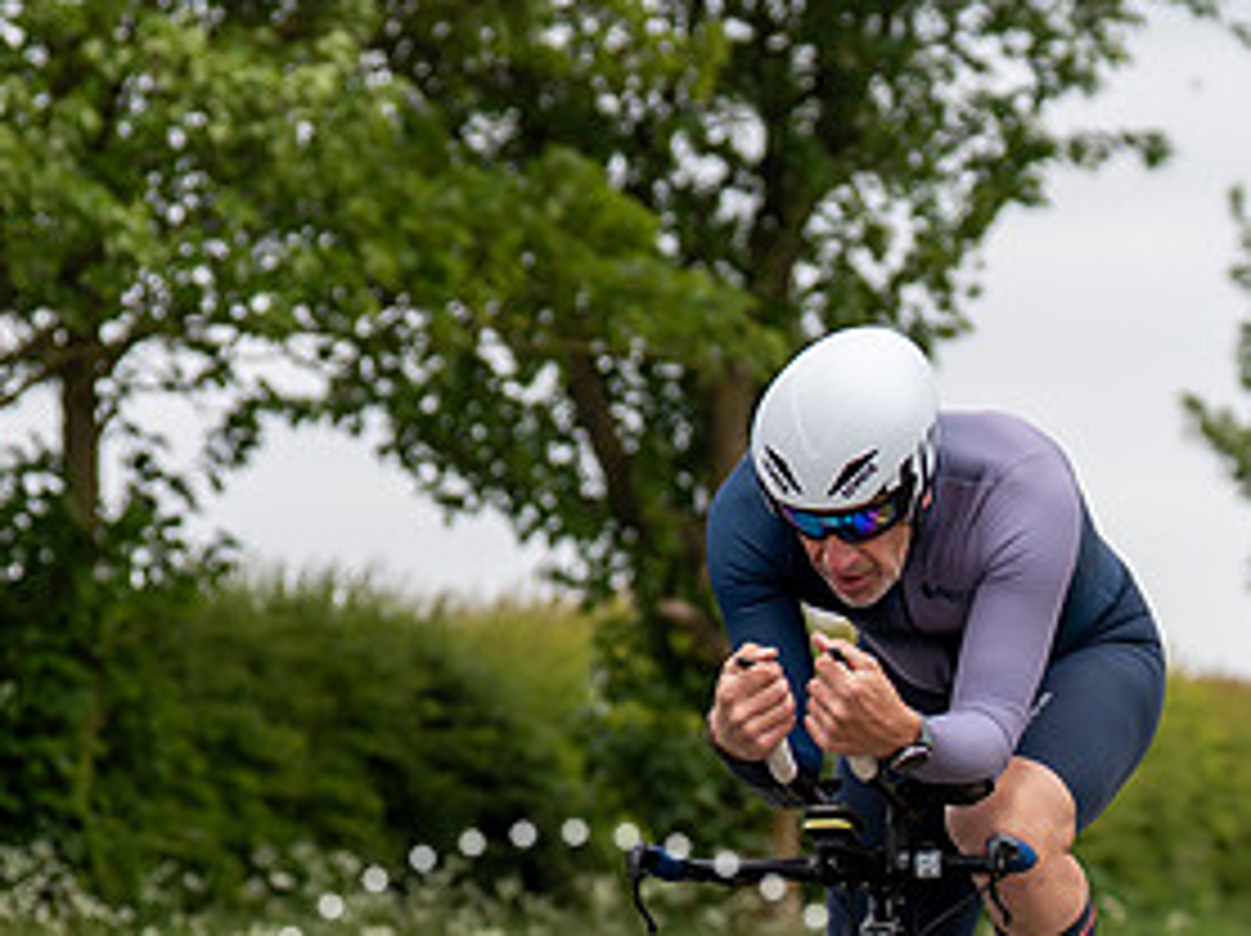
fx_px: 8702
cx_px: 948
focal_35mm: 241
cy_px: 918
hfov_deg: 8.2
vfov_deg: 6.1
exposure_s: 1/1250
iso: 125
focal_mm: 70
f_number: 3.2
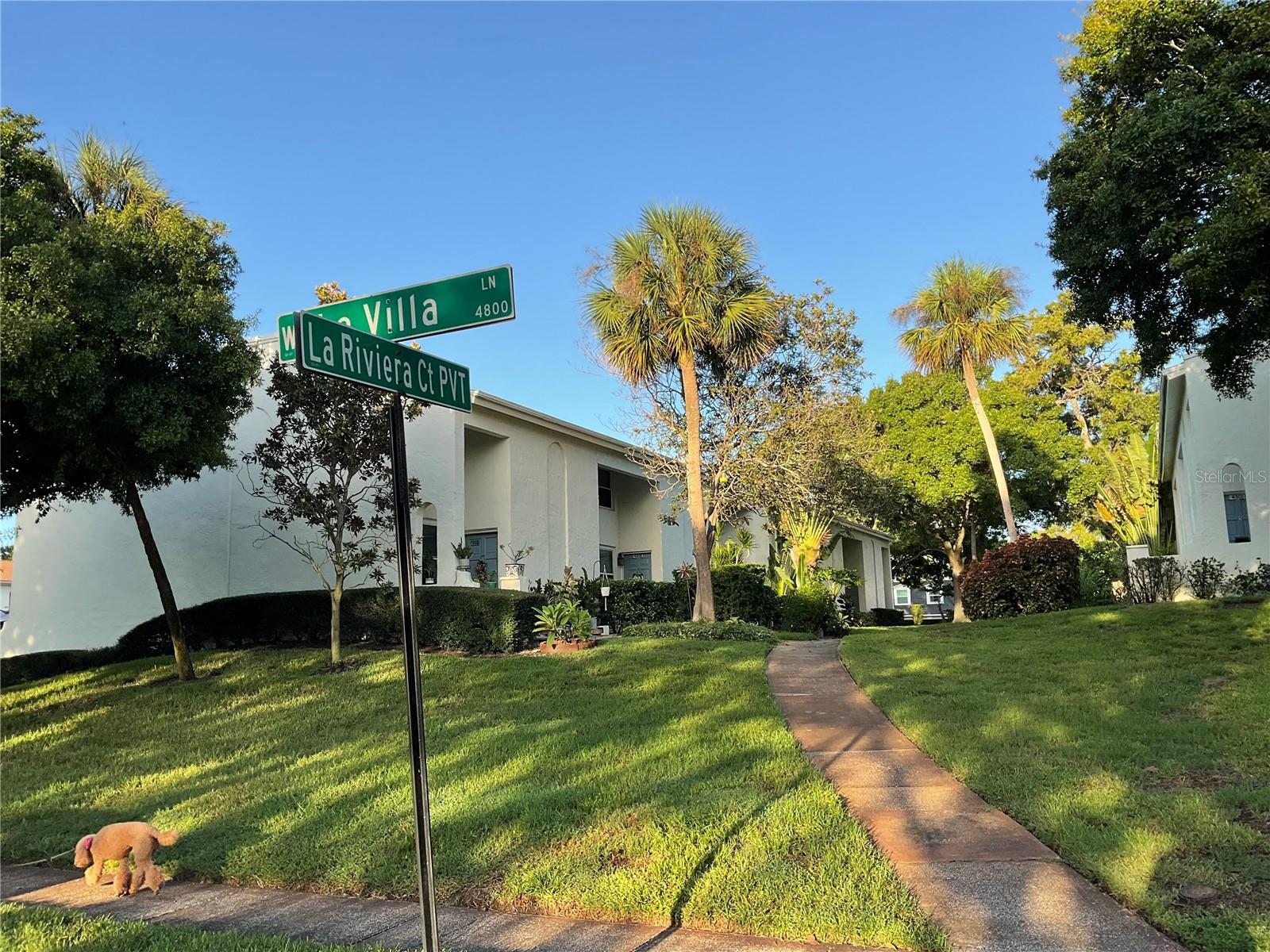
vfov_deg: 48.2
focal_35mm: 29
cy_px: 476
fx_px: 1064
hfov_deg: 61.7
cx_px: 635
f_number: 1.8
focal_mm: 3
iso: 25
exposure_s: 1/642
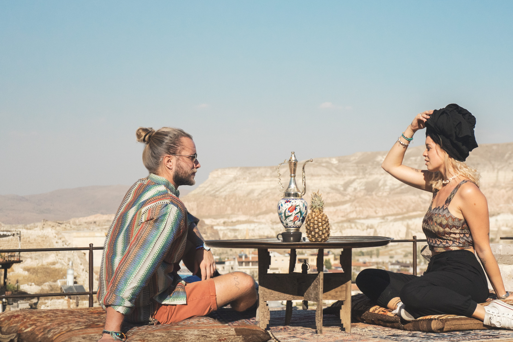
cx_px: 308
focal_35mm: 94
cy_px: 121
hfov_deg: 21.7
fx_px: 1339
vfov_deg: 14.5
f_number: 5.6
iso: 2000
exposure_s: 1/100
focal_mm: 70
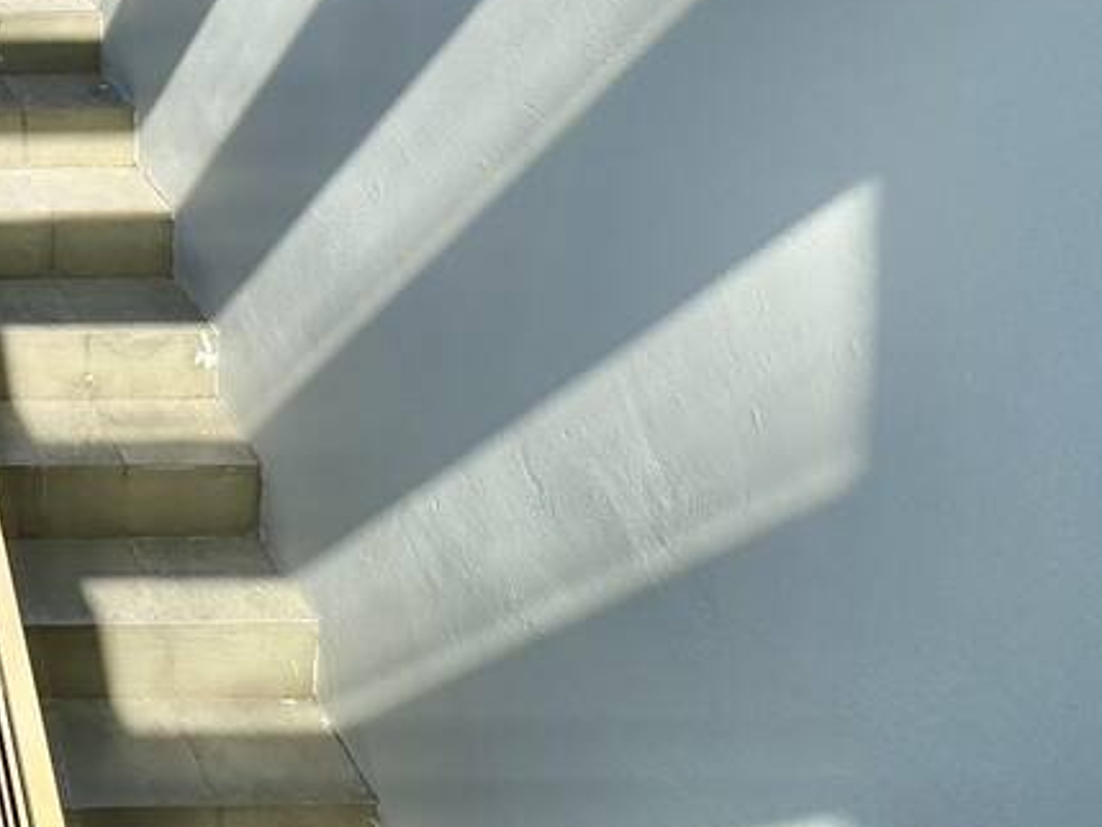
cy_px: -419
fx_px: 1497
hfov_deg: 29.8
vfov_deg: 24.1
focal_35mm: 47
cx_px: -421
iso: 40
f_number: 2.2
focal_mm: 2.22
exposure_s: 1/1715
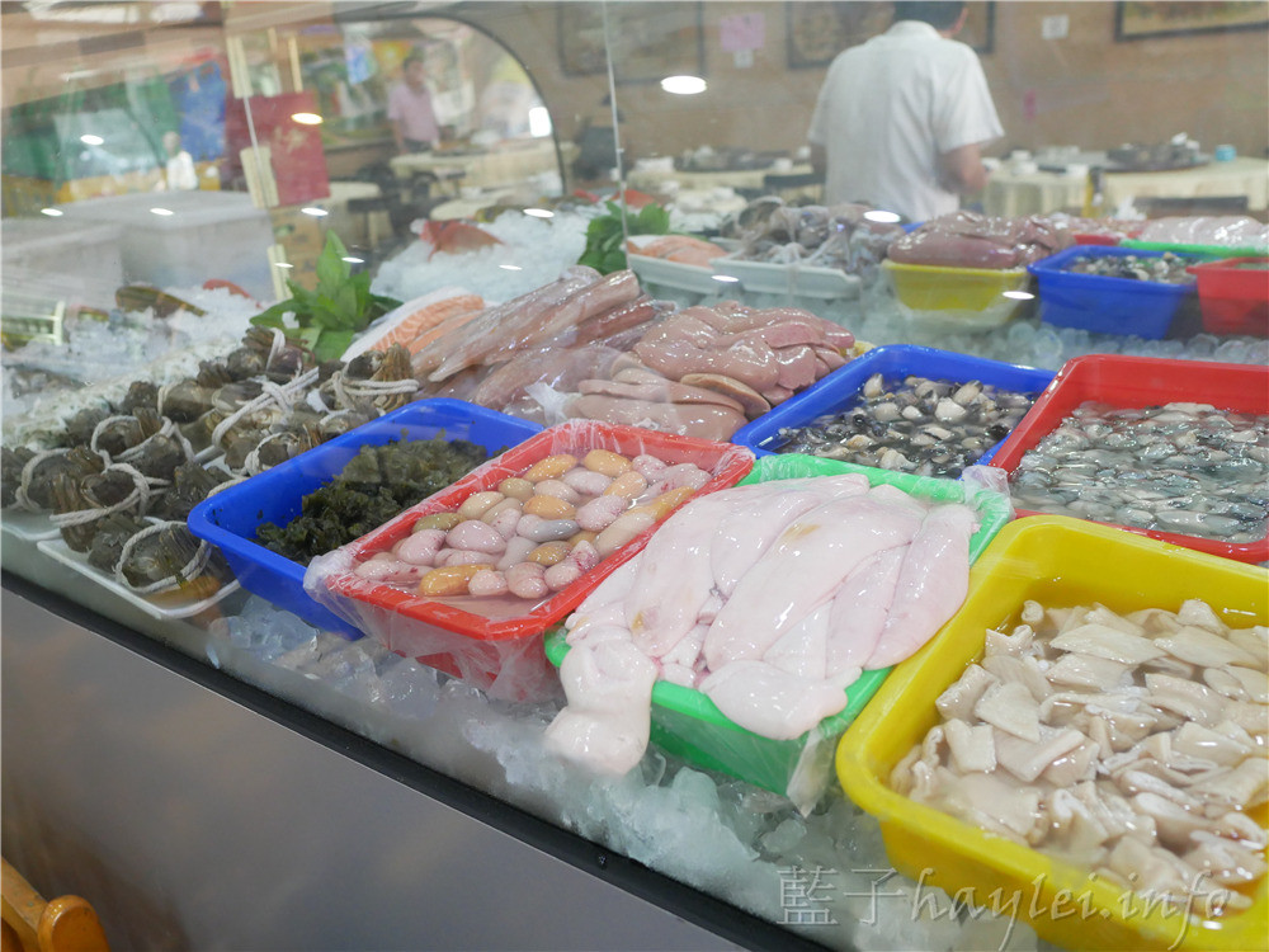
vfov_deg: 46.8
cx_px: 634
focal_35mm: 30
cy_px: 476
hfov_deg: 60.0
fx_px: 1100
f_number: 2.8
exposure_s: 1/60
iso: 1250
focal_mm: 15
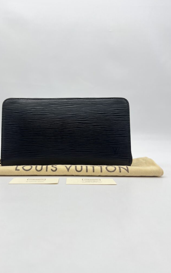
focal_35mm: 28
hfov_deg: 44.3
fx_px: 209
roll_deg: -0.4
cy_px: 136
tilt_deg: -3.6
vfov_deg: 66.5
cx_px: 67
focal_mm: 5.7
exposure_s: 1/144
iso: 32
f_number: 1.5
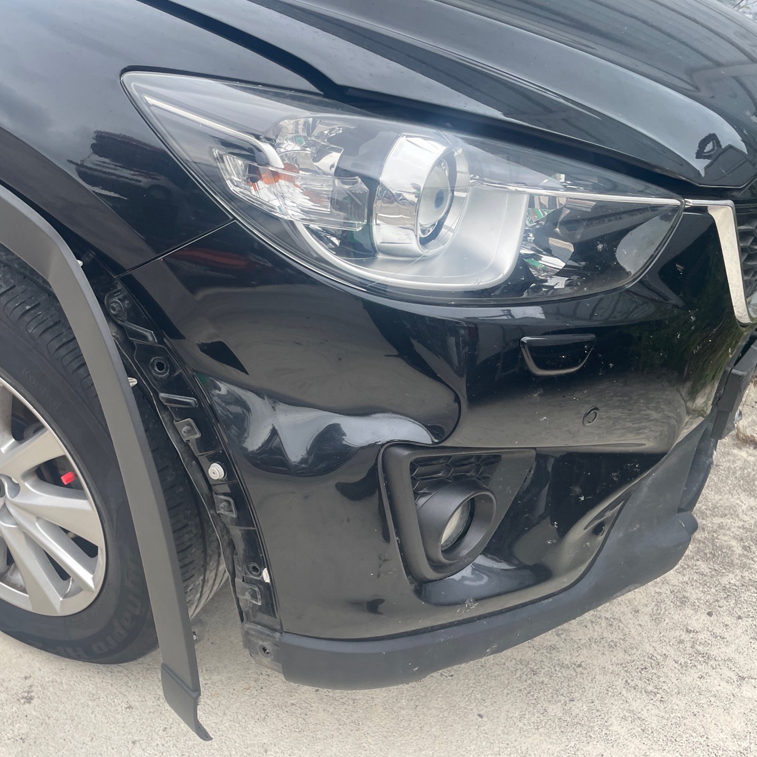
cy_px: 375
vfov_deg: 52.5
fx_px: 767
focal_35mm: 31
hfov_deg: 52.2
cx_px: 306
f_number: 1.6
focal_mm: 4.2
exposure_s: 1/121
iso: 80
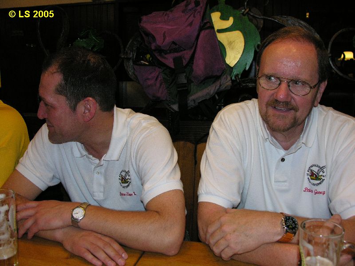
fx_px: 359
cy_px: 133
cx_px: 178
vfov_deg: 40.7
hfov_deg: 52.6
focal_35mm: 35
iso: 200
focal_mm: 8.9
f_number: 2.8
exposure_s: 1/60.1
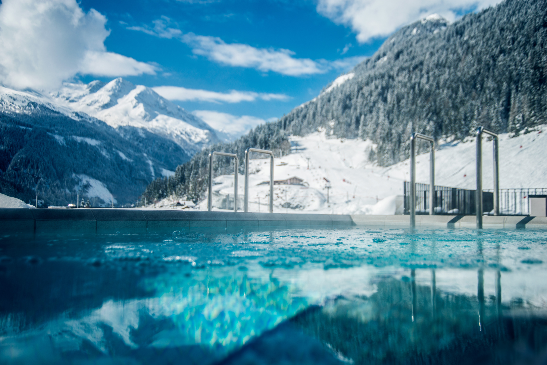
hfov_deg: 50.7
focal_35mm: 38
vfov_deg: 35.1
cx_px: 274
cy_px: 182
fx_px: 578
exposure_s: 1/2000
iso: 100
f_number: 4.2
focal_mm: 38
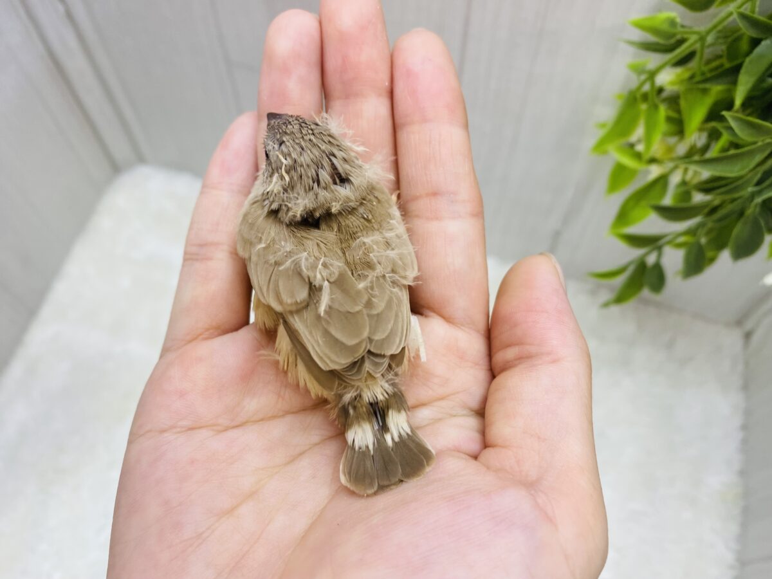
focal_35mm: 25
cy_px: 290
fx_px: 558
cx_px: 386
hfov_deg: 69.4
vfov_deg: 54.9
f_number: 1.8
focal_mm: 4.25
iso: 80
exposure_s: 1/100
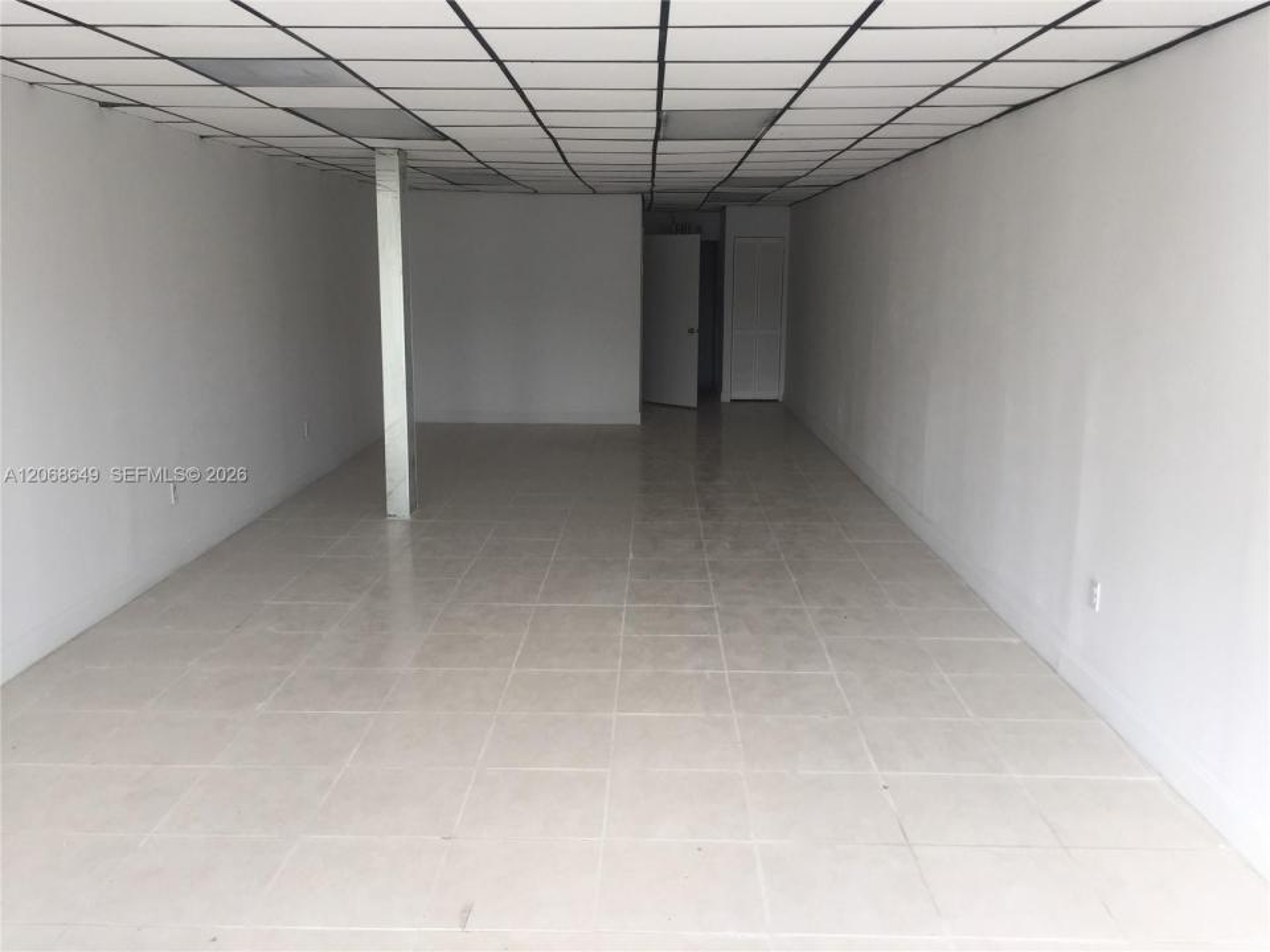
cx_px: 635
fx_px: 1064
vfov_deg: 48.2
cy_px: 476
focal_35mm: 29
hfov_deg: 61.7
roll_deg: -0.5
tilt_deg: -11.6
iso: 50
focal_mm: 4.15
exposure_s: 1/120
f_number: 2.2
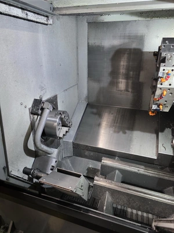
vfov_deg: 73.9
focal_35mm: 23
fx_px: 154
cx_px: 87
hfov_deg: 58.9
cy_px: 116
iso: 500
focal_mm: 6.3
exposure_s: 1/120
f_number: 1.7
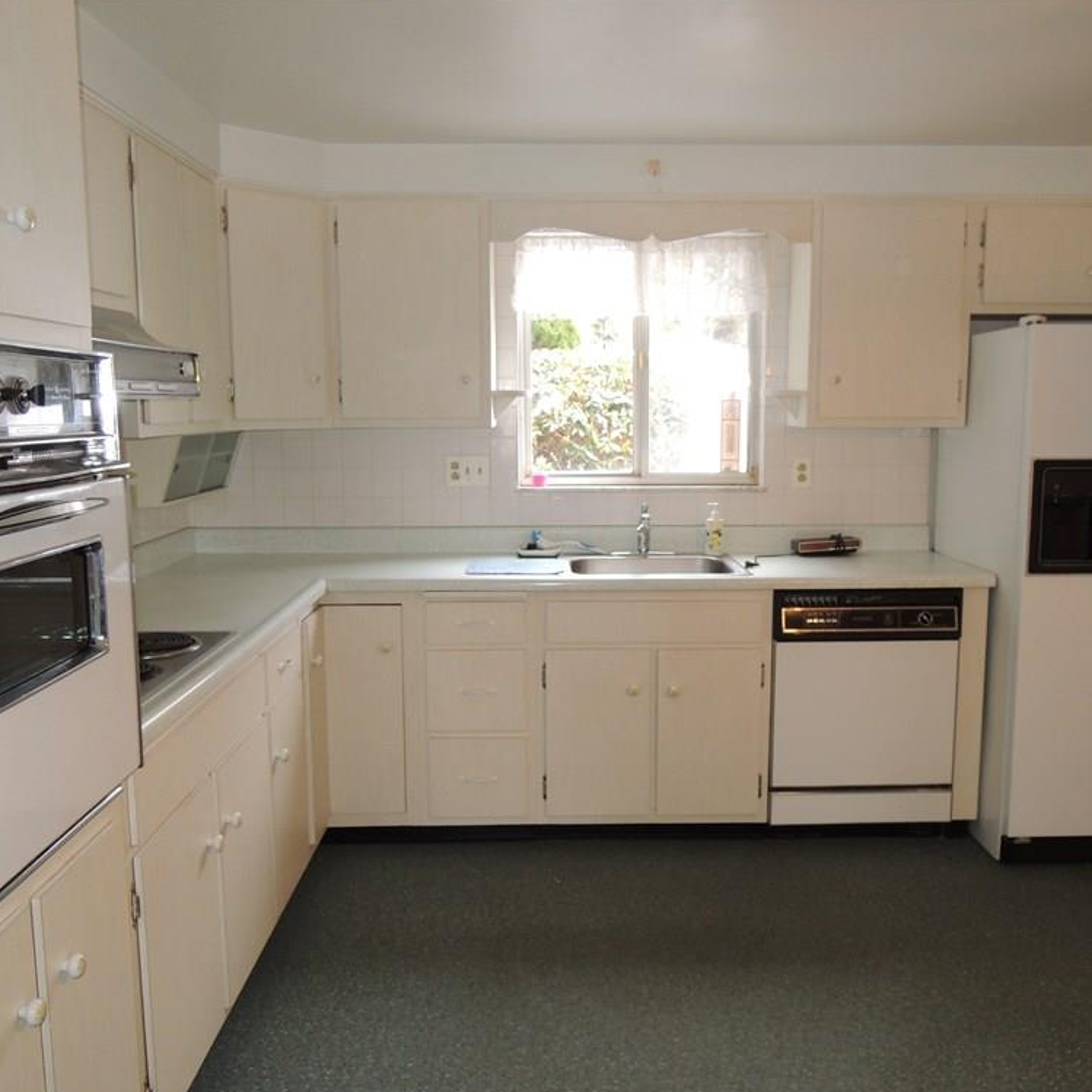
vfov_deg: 55.6
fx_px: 1035
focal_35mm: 29
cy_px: 554
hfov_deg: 55.6
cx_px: 579
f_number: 2.8
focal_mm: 4.3
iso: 220
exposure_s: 1/40
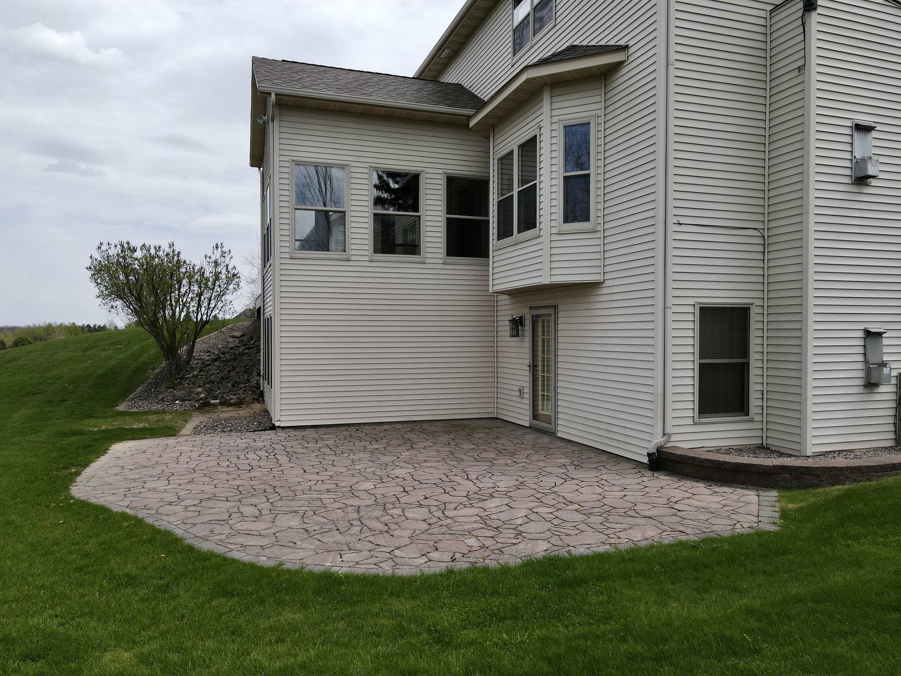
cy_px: 338
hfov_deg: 71.6
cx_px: 450
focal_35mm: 24
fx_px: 625
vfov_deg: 56.8
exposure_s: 1/725
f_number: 2.8
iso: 100
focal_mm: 4.5
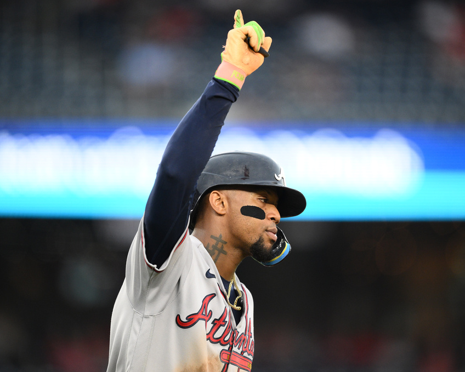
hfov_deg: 4.3
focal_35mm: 453
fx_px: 6236
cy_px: 186
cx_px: 247
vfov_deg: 3.4
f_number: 2.8
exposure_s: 1/2000
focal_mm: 400
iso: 2500
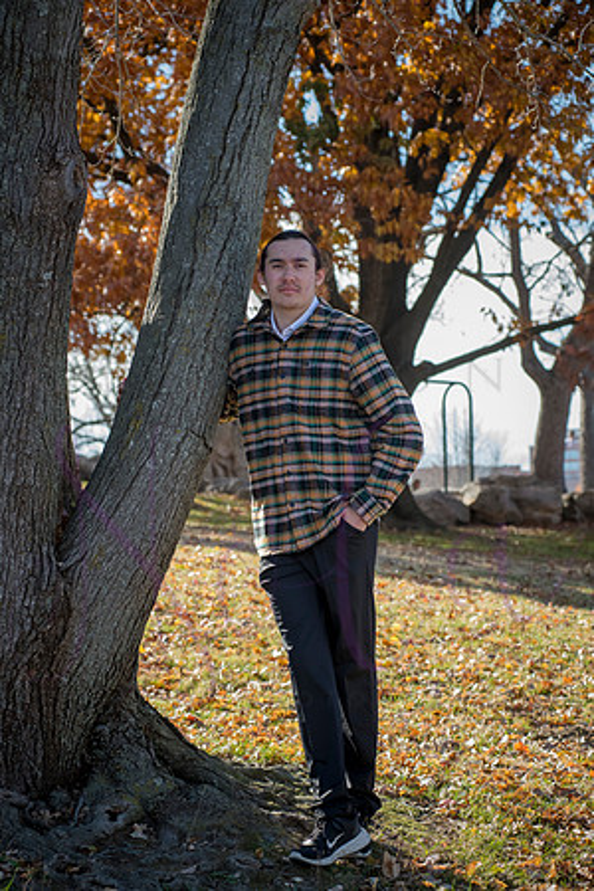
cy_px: 446
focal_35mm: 80
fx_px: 1980
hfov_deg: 17.1
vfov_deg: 25.4
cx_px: 297
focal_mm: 80
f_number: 5.6
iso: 400
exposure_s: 1/400
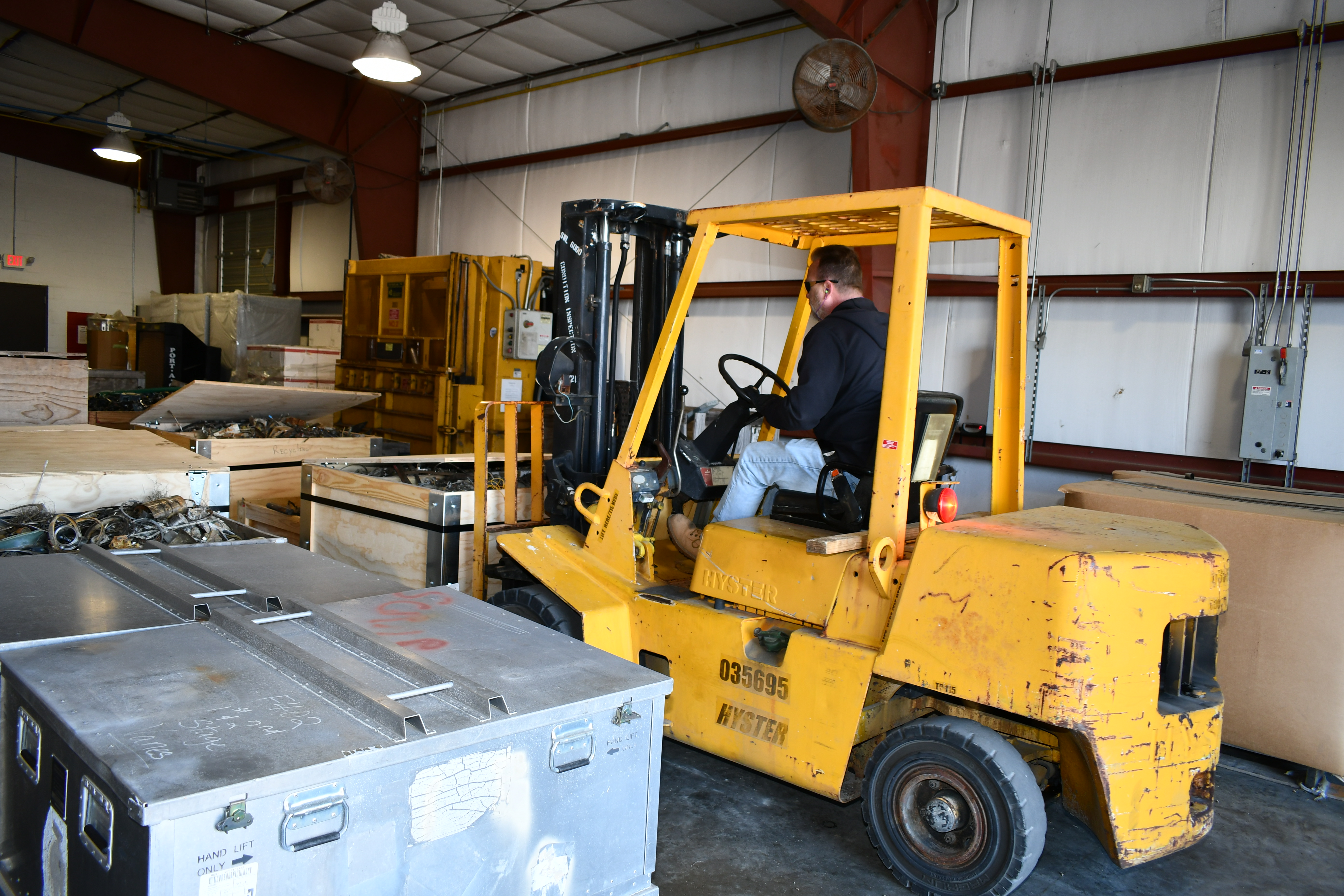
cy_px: 448
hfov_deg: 67.4
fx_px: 1008
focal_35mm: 27
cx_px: 672
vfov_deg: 47.9
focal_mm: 18
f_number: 4
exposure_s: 1/60
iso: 280
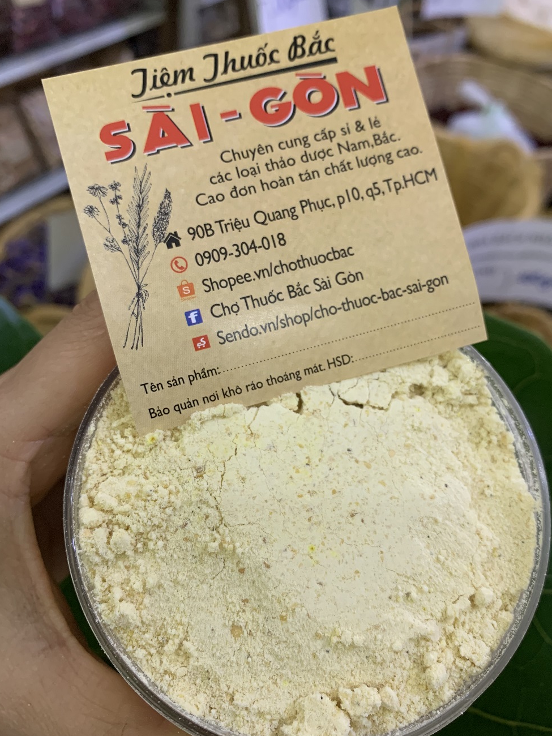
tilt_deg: -45.3
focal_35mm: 30
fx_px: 638
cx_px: 316
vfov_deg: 60.0
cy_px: 362
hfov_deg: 46.7
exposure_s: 1/50
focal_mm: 4.25
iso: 125
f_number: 1.8
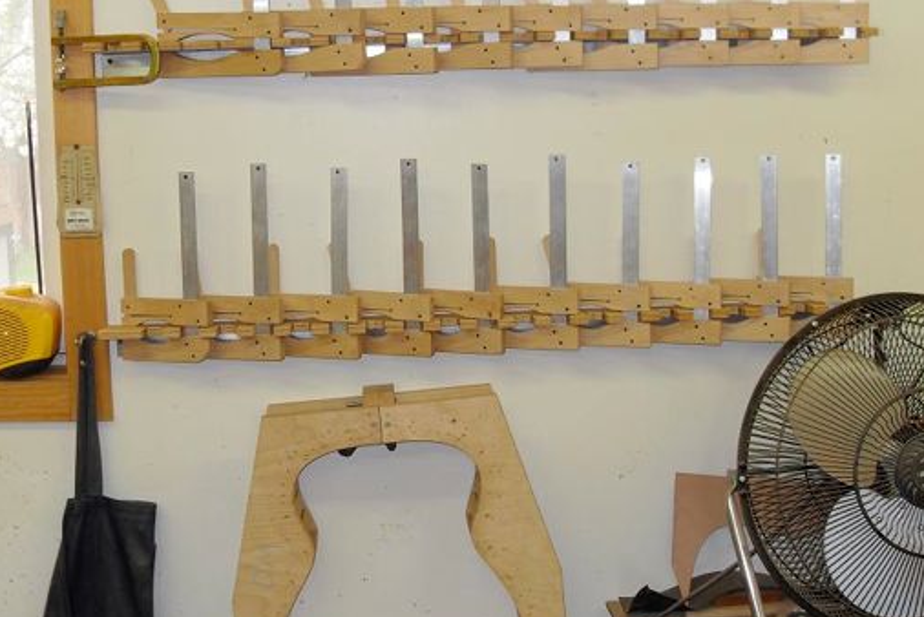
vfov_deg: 29.1
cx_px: 431
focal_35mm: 46
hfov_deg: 42.7
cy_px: 203
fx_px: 1181
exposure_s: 1/45
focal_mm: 6.3
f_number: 2.8
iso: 100
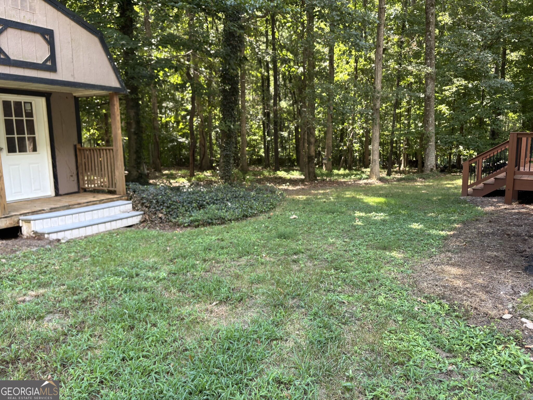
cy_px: 200
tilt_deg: -8.0
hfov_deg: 67.3
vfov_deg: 53.1
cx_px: 266
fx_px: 400
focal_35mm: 26
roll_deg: +0.3
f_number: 1.6
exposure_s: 1/121
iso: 50
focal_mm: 5.96
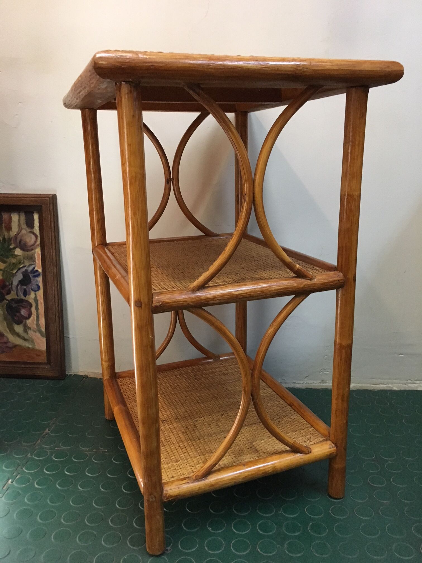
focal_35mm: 29
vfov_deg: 61.7
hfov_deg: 48.2
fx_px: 471
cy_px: 282
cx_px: 211
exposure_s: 1/25
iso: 200
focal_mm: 4.15
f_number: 2.2
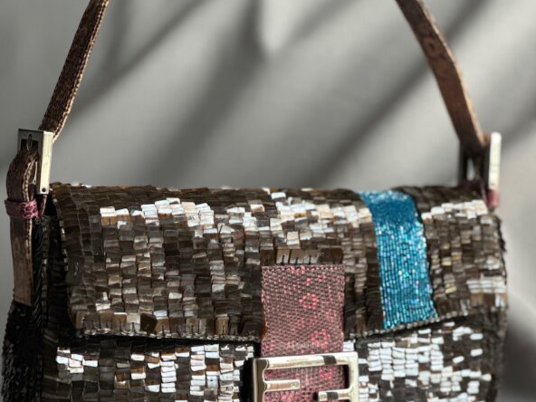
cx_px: 271
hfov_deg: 18.9
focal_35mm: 104
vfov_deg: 14.2
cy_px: 264
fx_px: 1610
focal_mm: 9
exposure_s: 1/40
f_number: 2.8
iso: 250
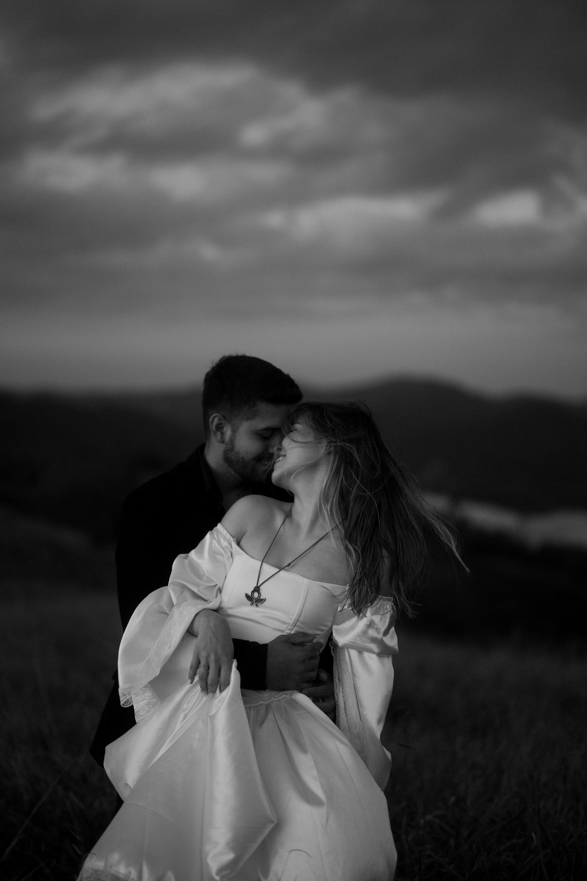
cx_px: 294
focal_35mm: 50
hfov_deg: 27.0
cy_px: 440
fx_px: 1223
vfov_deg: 39.6
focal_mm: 50
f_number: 1.2
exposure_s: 1/640
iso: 125
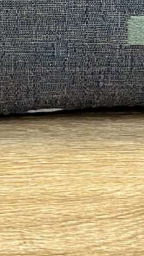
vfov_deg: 6.3
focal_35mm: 324
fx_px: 2202
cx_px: 55
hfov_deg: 3.7
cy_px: -397
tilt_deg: -13.9
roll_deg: +1.4
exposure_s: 1/120
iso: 125
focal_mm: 6.86
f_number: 1.78
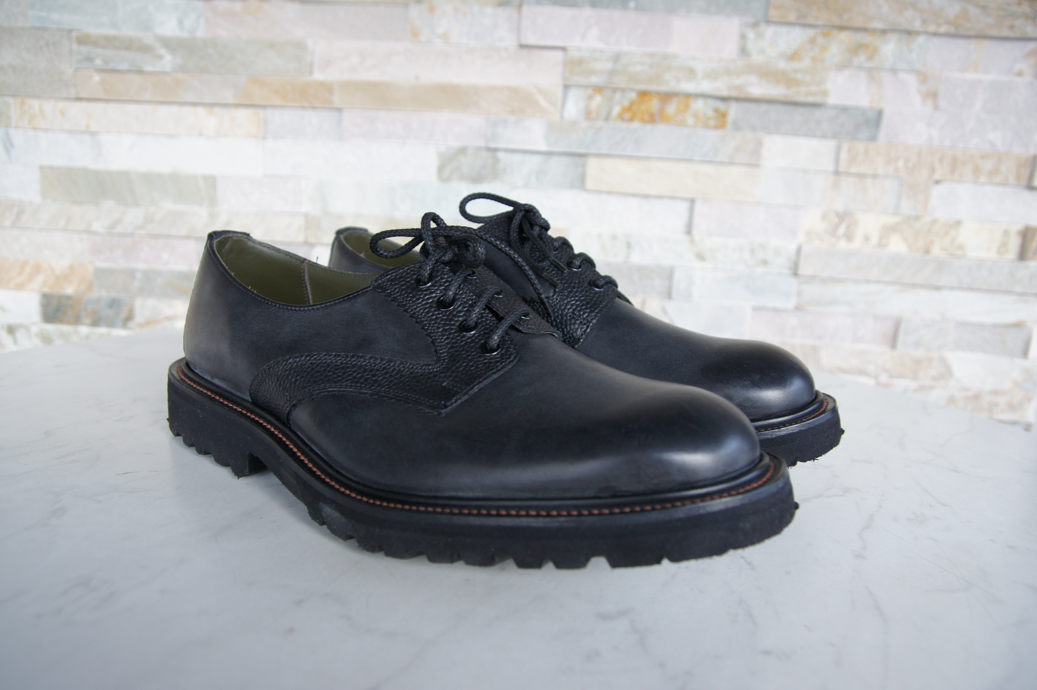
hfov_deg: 70.5
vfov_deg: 50.4
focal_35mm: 26
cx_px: 518
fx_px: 734
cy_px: 345
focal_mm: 17
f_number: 4
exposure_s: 1/40
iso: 200
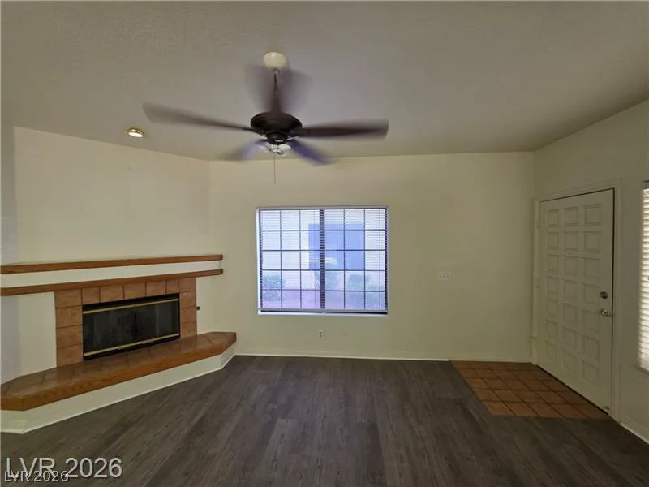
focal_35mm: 13
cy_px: 244
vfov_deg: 89.9
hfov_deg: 106.2
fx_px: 244
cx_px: 324
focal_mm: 2.2
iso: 160
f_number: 1.9
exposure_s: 1/60
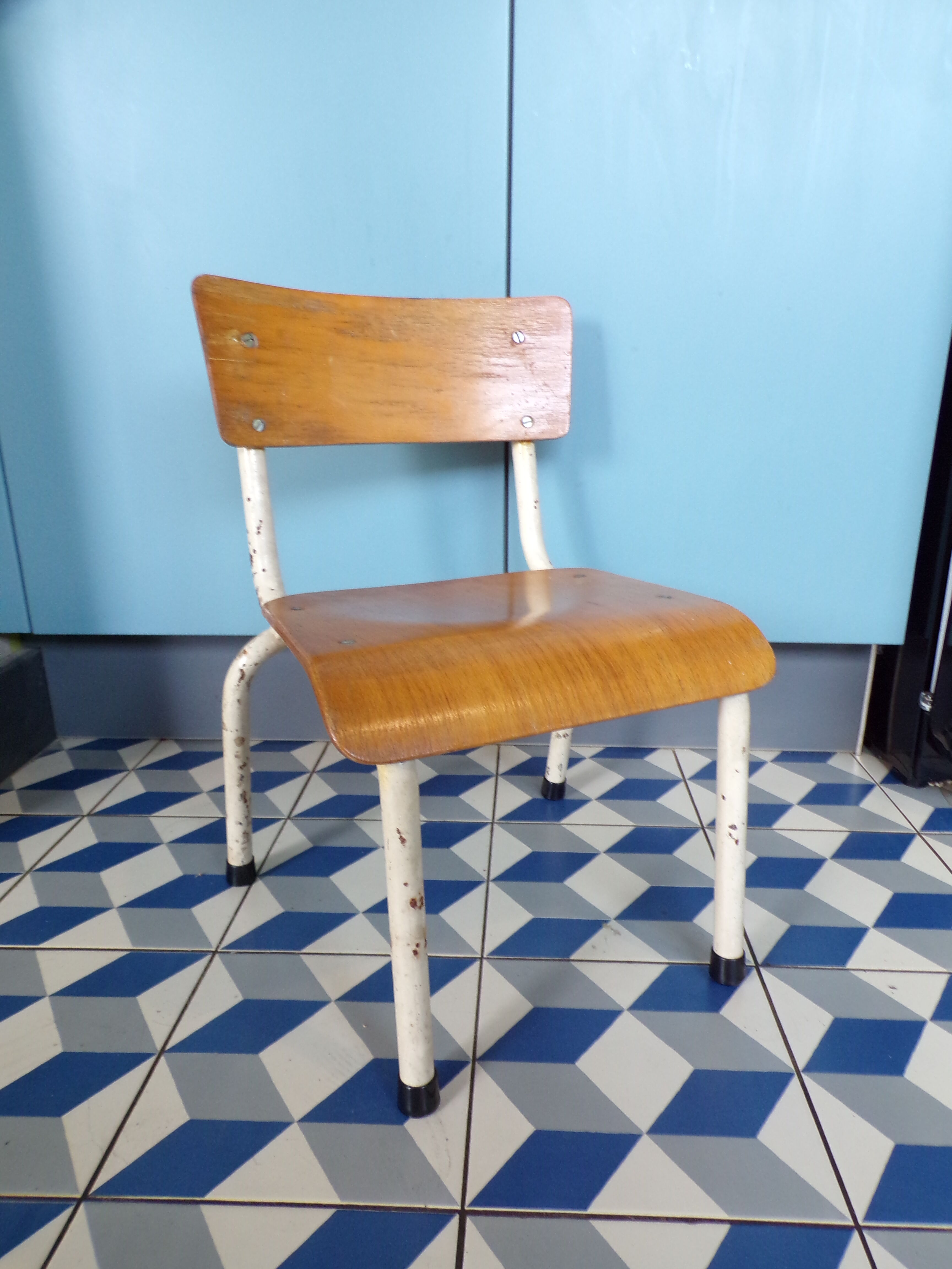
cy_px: 634
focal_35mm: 24
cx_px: 476
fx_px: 880
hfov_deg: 56.8
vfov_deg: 71.6
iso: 212
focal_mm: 4.3
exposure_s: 1/17
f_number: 3
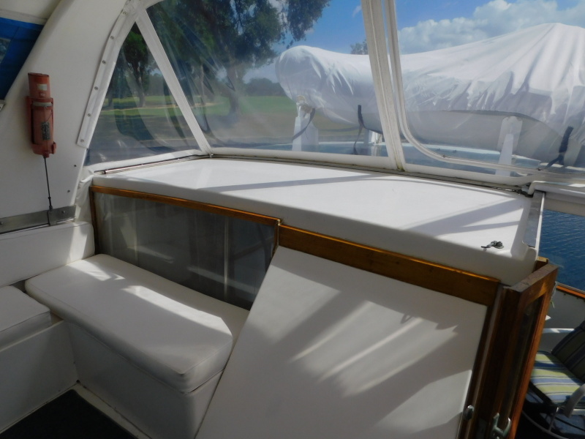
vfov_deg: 58.9
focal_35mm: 23
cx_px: 292
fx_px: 389
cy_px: 220
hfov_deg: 73.9
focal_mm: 4
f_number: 6
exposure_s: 1/1000
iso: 125
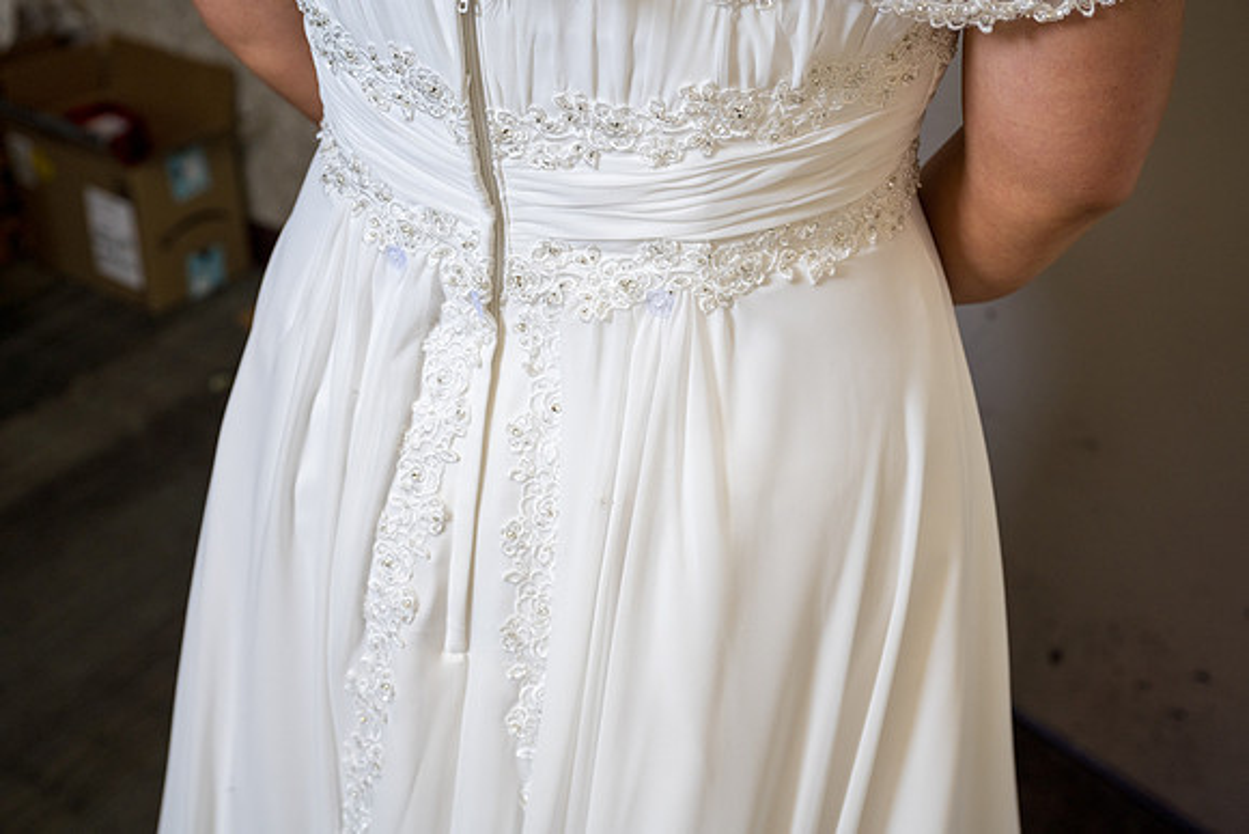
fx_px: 1596
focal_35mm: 46
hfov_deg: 42.7
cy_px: 417
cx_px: 624
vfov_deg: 29.3
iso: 200
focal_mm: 46
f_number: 5
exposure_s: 1/50
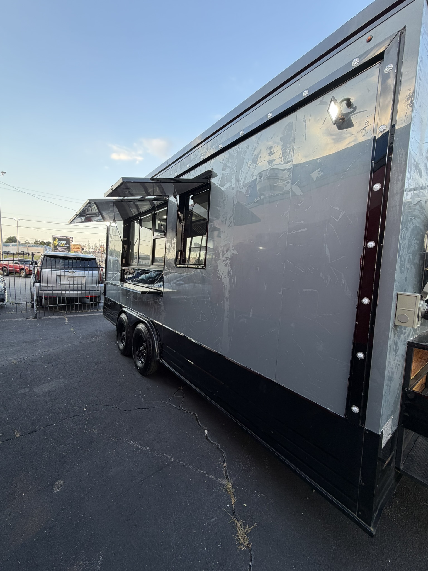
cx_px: 214
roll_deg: -3.0
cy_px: 286
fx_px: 231
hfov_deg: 85.7
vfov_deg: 102.1
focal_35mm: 14
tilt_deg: -5.6
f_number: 2.2
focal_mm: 2.22
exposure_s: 1/121
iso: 50
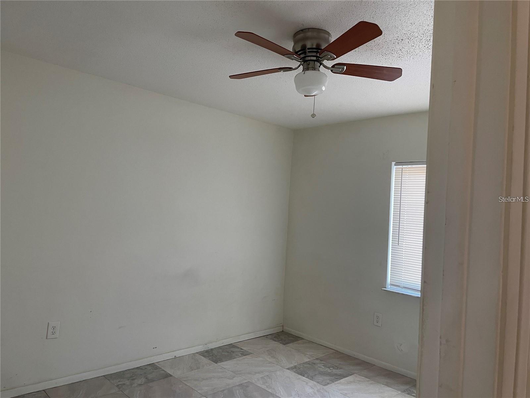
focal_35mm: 26
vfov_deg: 53.1
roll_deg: -4.0
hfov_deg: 67.3
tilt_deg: +1.5
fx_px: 398
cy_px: 199
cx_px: 265
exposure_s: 1/60
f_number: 1.6
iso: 160
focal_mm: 4.2
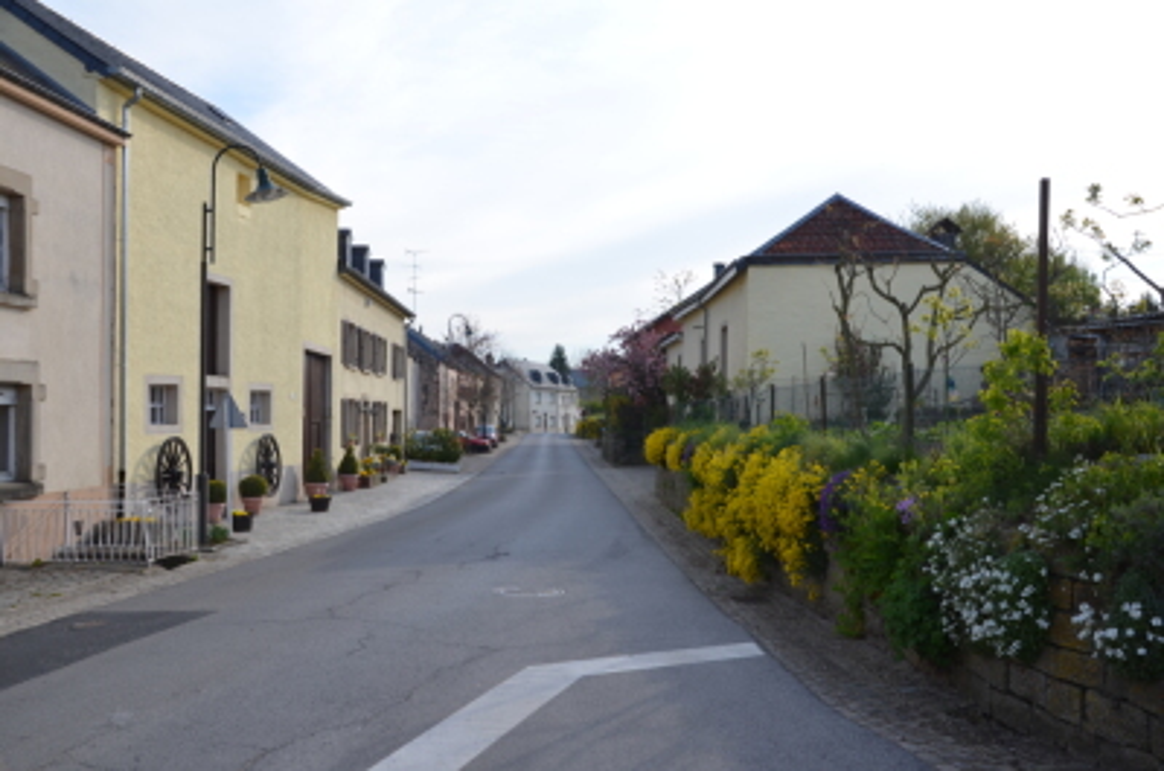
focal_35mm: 33
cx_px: 582
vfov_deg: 39.8
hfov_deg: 57.3
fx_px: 1065
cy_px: 386
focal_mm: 22
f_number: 8
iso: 125
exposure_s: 1/250
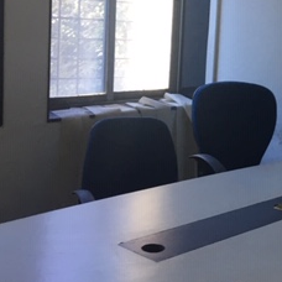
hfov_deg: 22.9
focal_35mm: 72
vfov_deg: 23.9
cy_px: 101
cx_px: 293
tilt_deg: -7.4
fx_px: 664
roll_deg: -5.7
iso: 80
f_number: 2.2
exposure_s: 1/33
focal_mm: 4.15
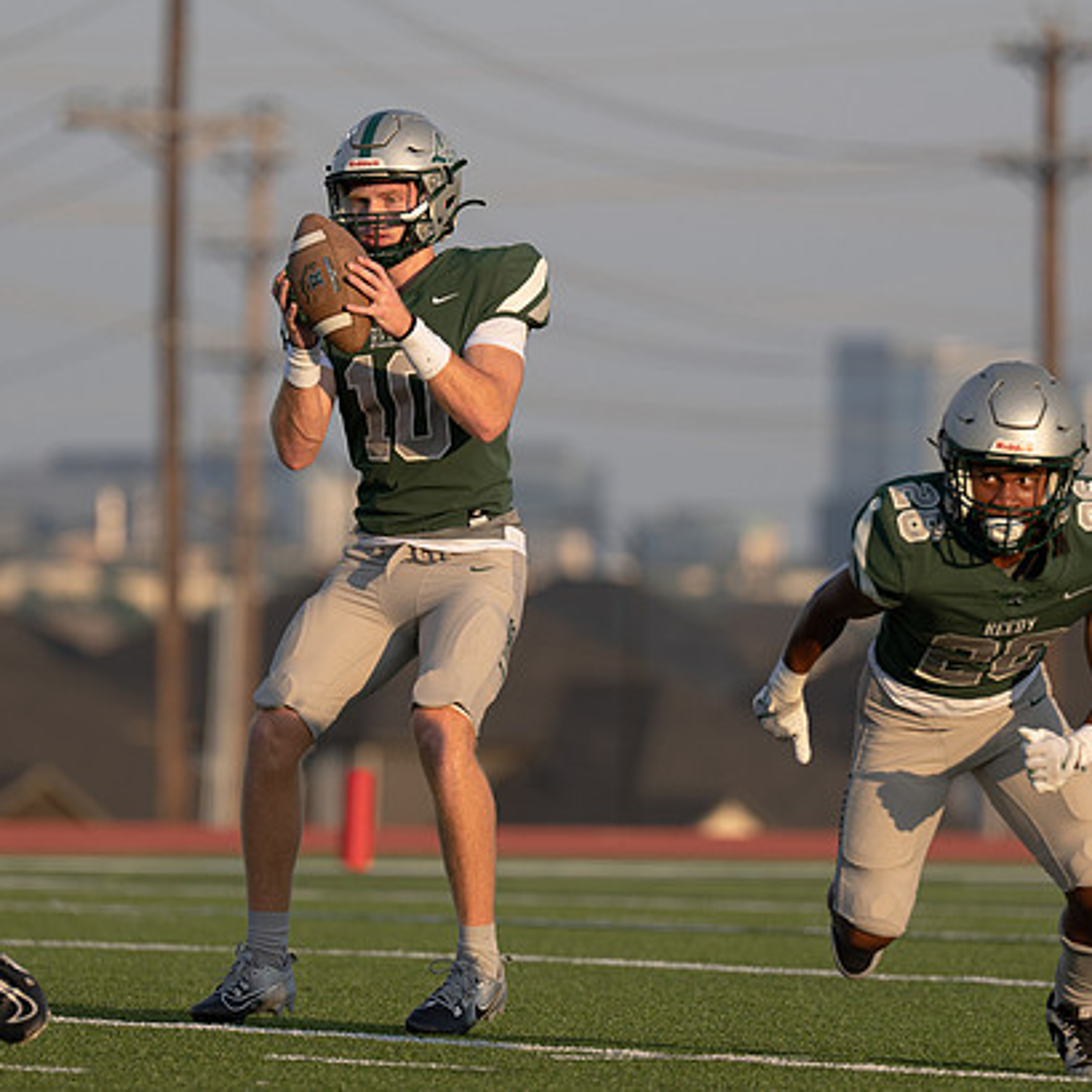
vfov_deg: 4.5
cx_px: 373
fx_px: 13812
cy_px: 534
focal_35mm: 387
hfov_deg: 4.5
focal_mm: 200
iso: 100
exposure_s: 1/1250
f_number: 2.8
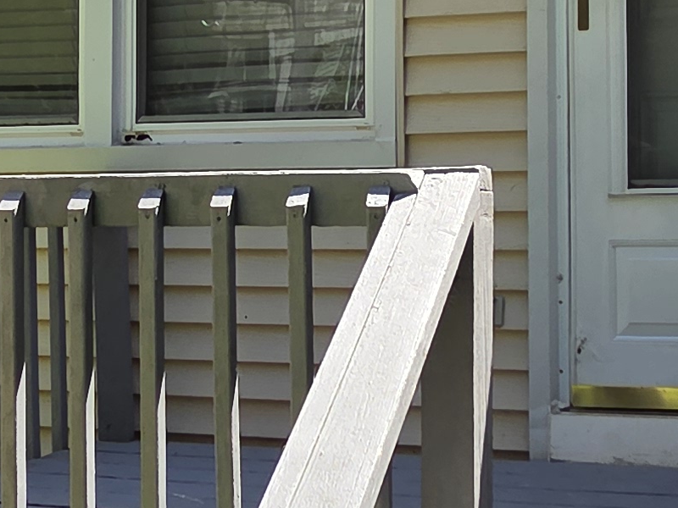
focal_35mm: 65
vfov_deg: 22.5
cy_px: 196
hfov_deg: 29.7
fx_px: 1273
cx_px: 424
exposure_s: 1/777
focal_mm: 2.2
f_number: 2.2
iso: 50
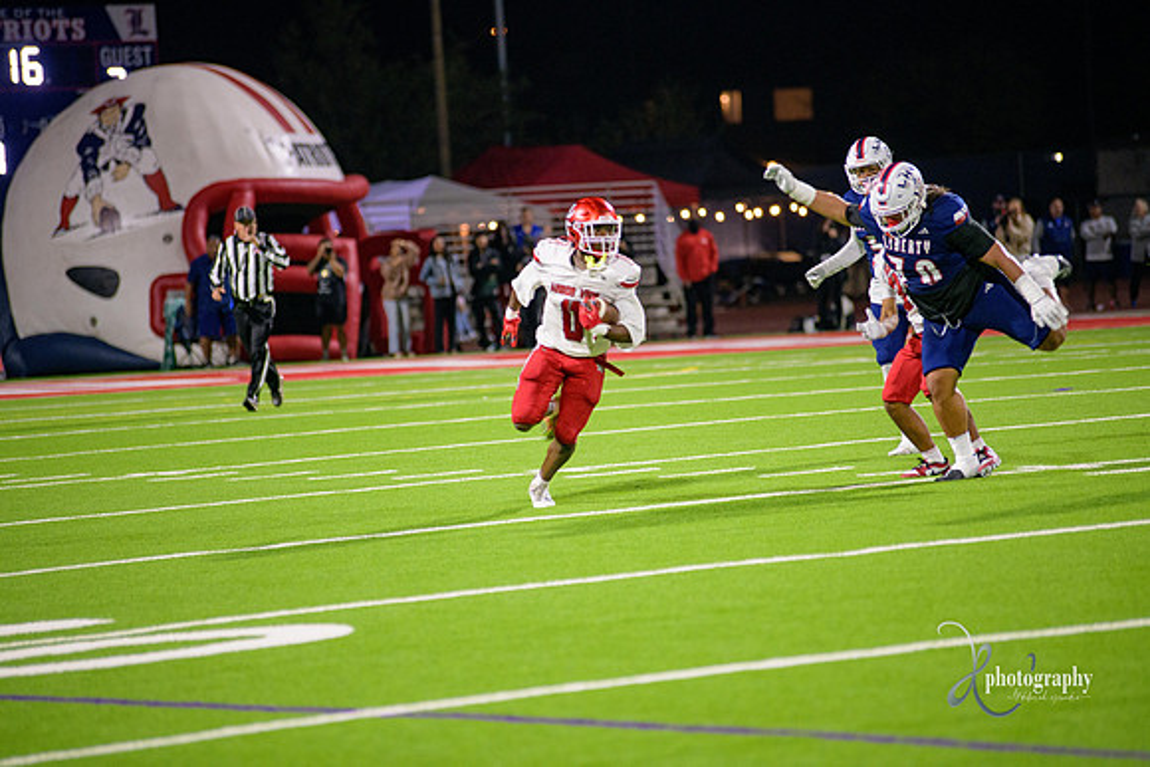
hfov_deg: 10.3
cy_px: 384
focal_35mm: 200
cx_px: 575
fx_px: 6390
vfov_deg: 6.9
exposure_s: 1/320
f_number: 2.8
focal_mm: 200
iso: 2000
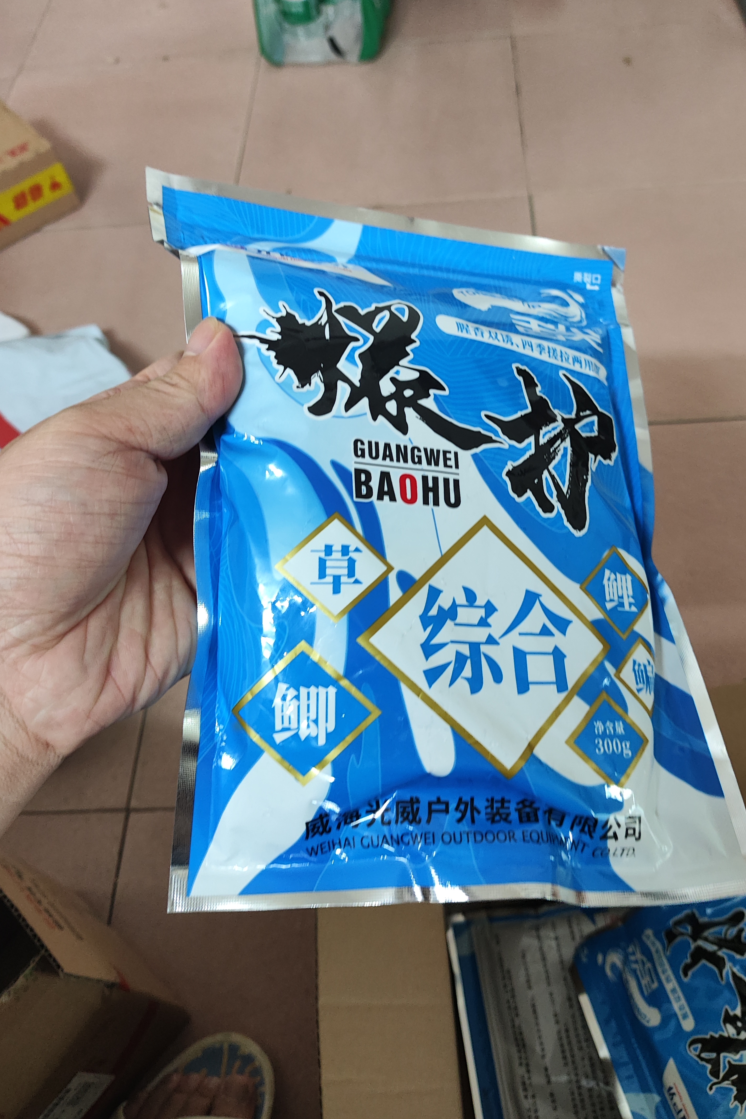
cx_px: 416
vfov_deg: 67.4
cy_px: 548
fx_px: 839
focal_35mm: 27
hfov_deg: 47.8
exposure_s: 1/33.3
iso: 727
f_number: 1.8
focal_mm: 4.68
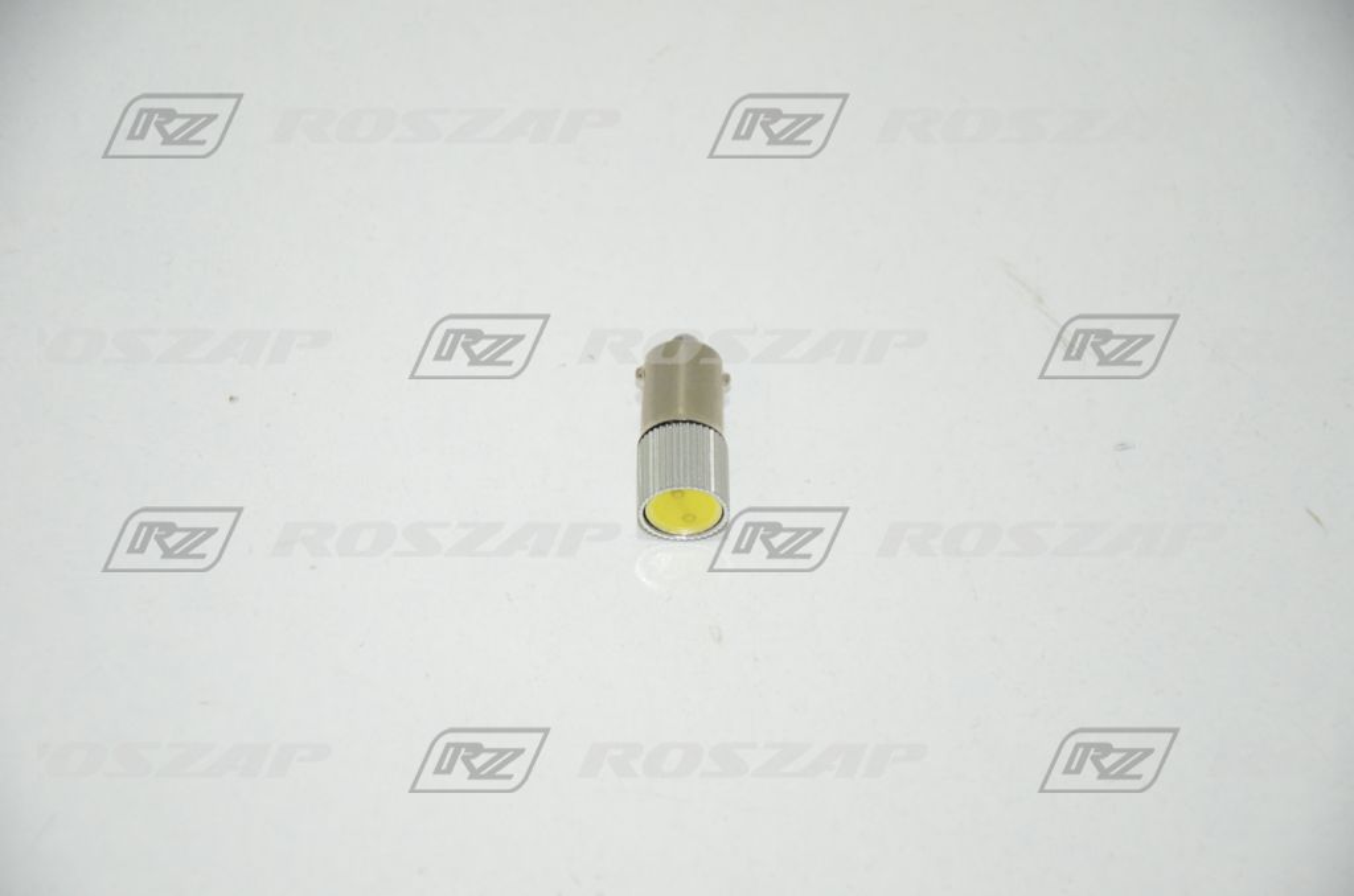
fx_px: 5911
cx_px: 677
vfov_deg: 8.7
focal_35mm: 158
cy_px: 448
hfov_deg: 13.1
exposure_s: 1/160
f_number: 5.6
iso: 1250
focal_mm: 105
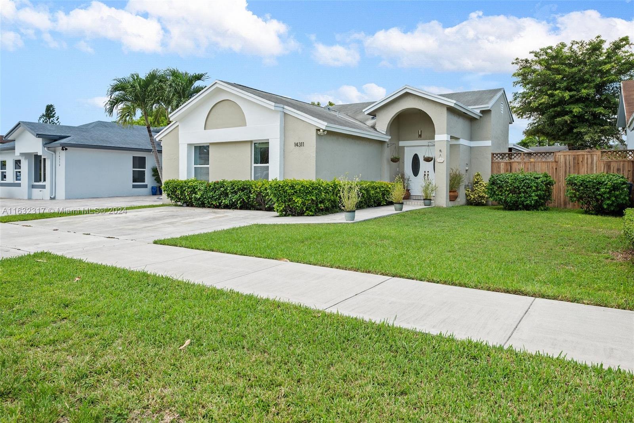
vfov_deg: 53.1
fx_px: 423
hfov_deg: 73.7
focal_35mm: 24
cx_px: 317
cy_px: 212
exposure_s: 1/320
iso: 200
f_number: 8
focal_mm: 24
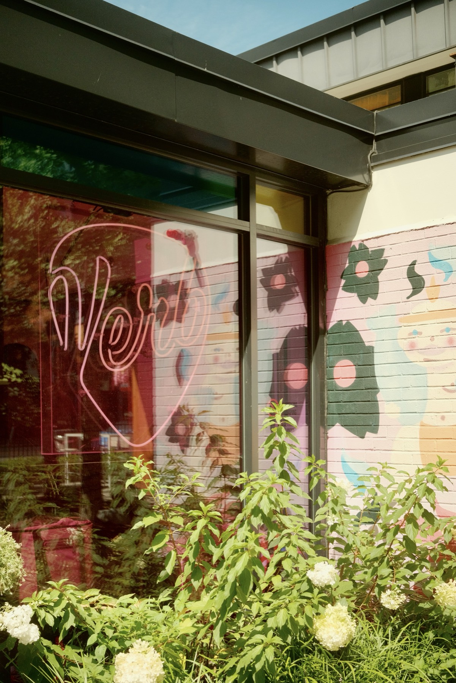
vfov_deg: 47.4
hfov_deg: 32.6
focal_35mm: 41
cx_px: 228
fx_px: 778
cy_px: 342
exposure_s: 1/4000
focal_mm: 27
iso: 1250
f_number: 2.8
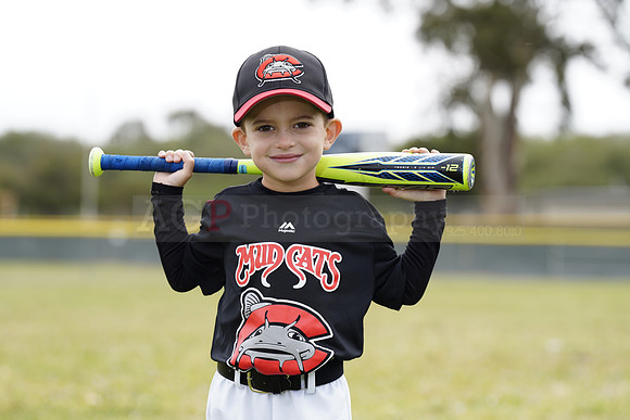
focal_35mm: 162
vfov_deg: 8.5
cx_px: 315
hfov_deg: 12.7
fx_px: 2836
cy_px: 210
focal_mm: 162
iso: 100
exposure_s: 1/250
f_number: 5.6
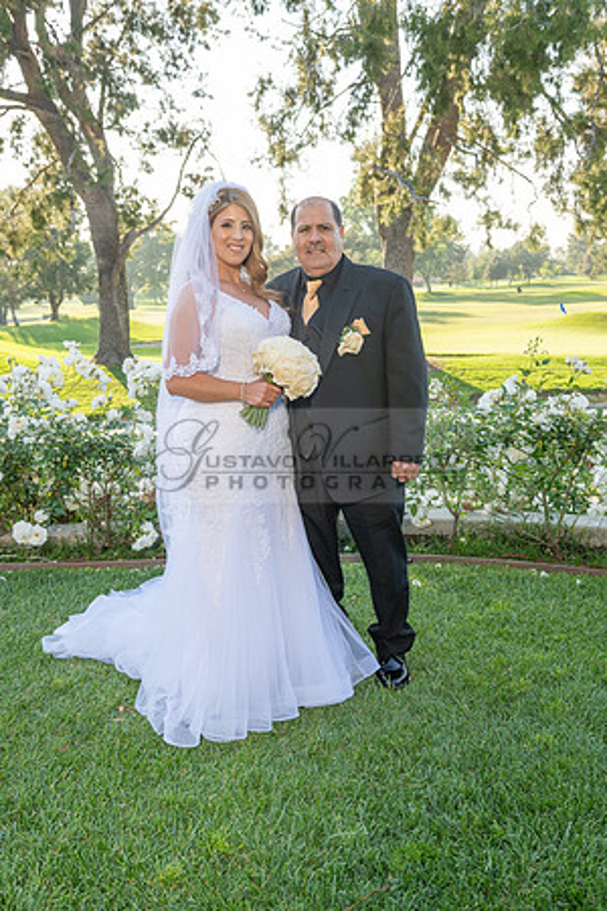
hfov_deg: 37.9
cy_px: 456
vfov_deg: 54.4
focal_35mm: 35
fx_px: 885
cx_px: 304
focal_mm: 35
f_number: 6.3
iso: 200
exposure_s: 1/160
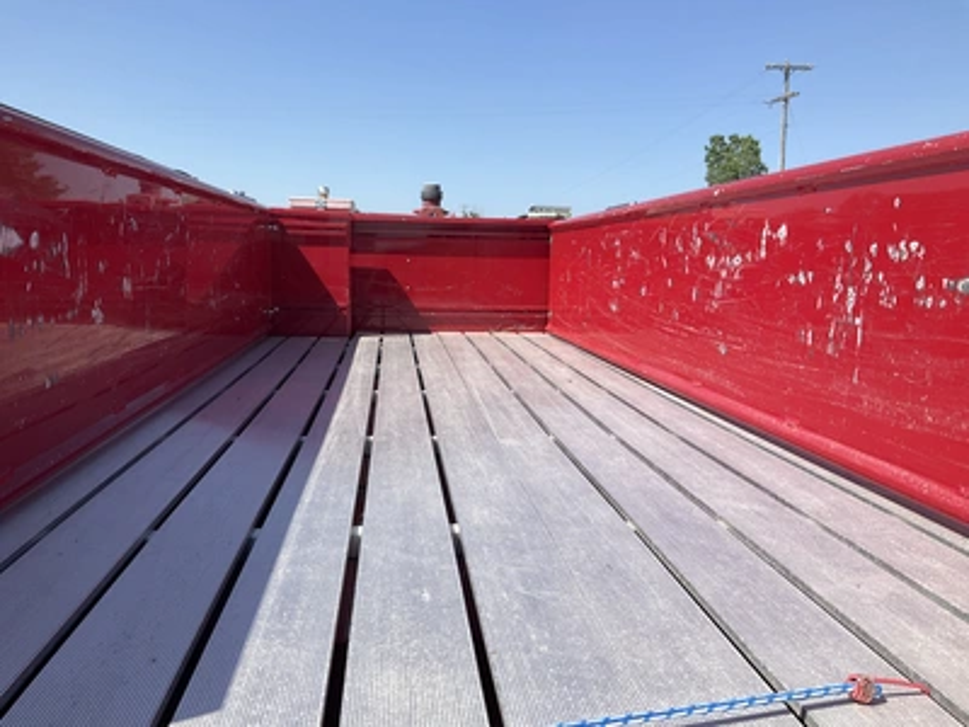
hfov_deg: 61.7
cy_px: 364
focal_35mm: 29
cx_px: 484
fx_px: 812
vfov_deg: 48.2
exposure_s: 1/1912
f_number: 1.8
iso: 25
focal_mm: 3
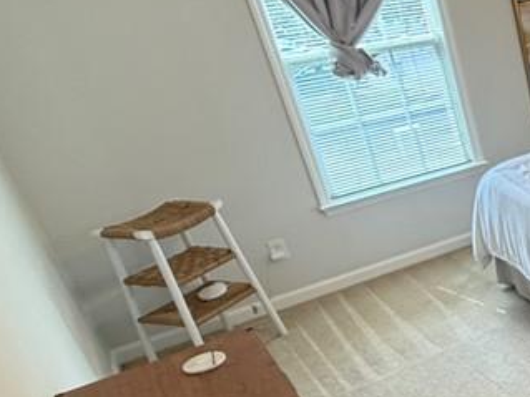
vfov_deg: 31.8
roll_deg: +3.2
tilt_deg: -28.0
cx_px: 736
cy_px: 274
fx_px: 689
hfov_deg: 30.2
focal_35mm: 45
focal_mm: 2.22
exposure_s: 1/120
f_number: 2.2
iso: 320
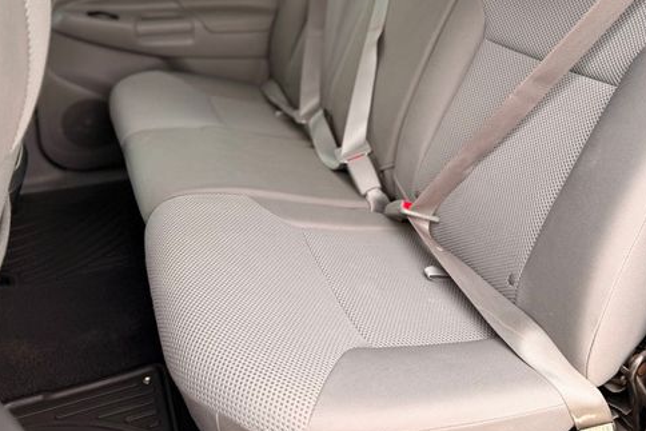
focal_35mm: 33
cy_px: 117
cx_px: 376
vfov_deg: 39.1
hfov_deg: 56.9
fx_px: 592
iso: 80
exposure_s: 1/240
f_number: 1.78
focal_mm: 6.76
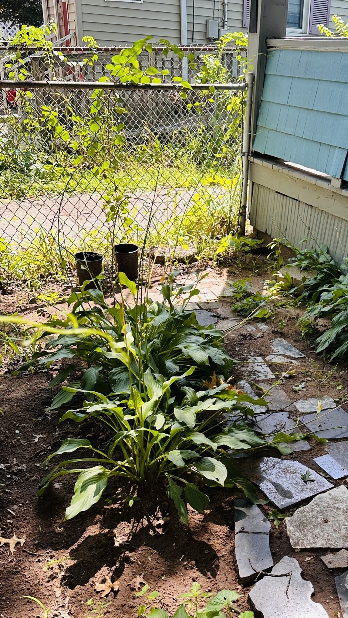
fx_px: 591
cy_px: 412
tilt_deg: -30.3
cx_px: 281
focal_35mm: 36
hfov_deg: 31.9
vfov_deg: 54.2
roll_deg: -5.0
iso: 80
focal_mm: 6.86
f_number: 1.78
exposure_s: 1/516
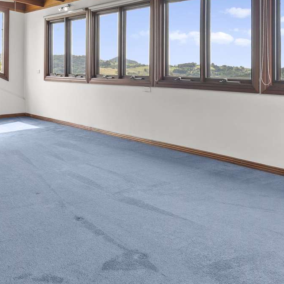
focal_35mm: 39
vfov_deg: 41.9
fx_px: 362
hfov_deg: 42.8
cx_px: 145
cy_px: 82
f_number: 10
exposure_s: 1/6
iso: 250
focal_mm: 16
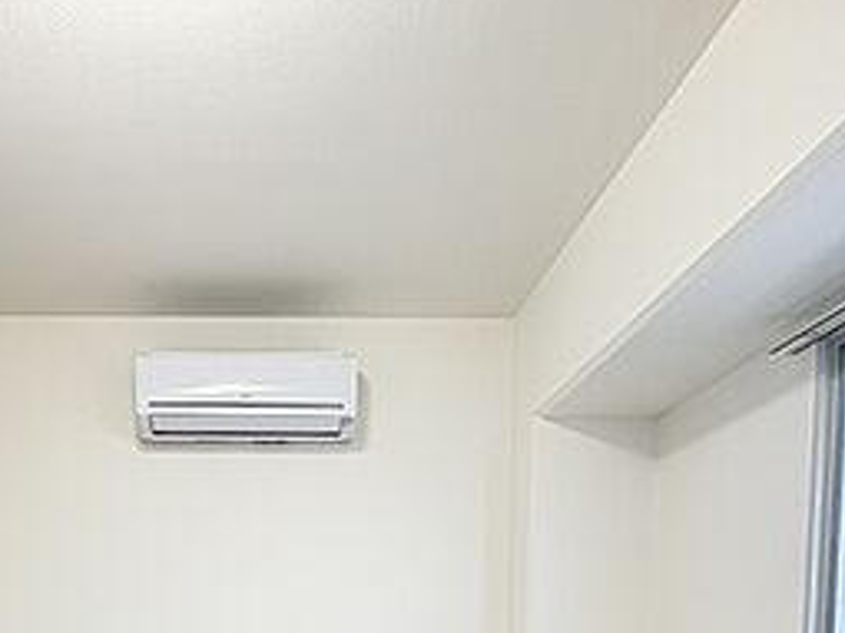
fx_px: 805
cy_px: 722
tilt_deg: -3.1
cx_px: 275
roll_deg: +1.0
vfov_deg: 35.6
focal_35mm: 33
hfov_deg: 54.2
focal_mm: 2.22
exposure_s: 1/50
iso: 160
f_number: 2.2
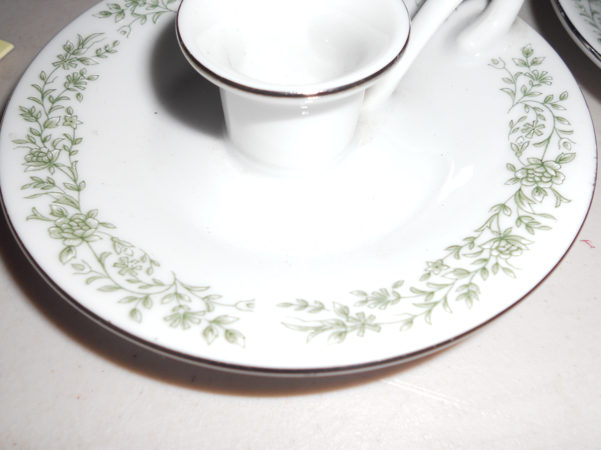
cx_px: 300
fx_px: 556
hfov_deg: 56.8
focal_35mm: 32
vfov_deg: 44.2
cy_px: 225
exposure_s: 1/25
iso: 80
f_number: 8.8
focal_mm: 5.8
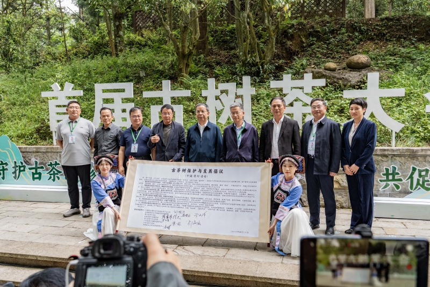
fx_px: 346
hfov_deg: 63.6
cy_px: 144
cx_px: 215
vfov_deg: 45.0
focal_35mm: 29
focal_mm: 29
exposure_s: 1/250
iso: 1250
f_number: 5.6
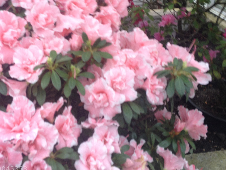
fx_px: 353
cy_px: 55
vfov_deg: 26.9
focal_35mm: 54
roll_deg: -1.8
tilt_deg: -25.5
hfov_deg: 35.4
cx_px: 87
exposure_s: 1/20
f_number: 2.4
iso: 50
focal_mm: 4.28
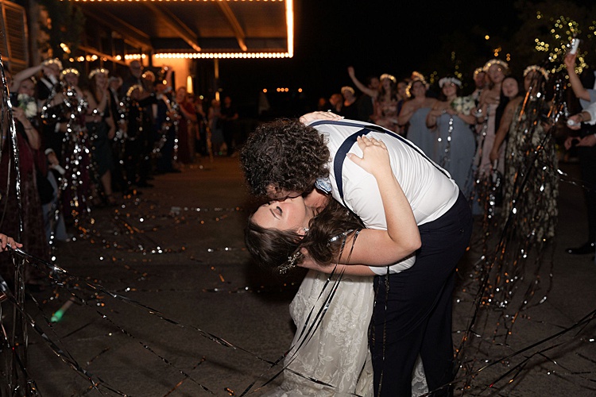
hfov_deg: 51.8
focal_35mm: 37
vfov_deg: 35.9
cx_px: 298
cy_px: 198
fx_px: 614
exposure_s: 1/250
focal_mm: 36
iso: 500
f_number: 3.2
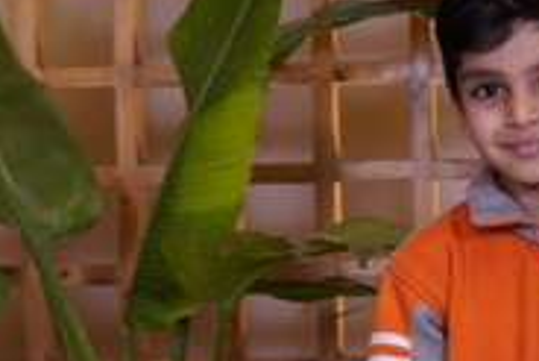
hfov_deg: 14.4
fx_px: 2083
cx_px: 583
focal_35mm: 139
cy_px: 269
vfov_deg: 9.9
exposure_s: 1/125
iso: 500
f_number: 4.5
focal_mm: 38
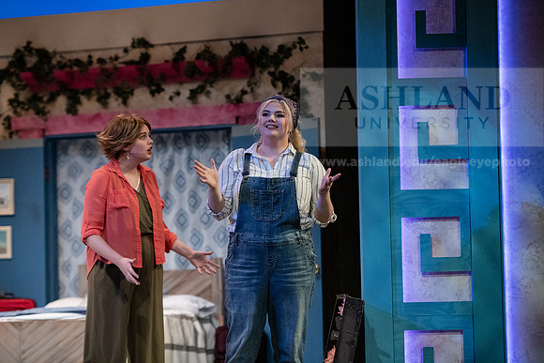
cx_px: 272
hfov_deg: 20.0
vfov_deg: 13.4
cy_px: 182
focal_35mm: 102
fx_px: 1542
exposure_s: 1/320
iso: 3200
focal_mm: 102
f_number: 2.8
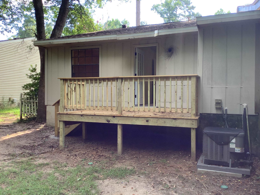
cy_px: 98
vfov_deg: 45.4
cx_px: 130
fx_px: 233
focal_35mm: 31
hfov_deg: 58.4
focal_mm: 3.3
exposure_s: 1/120
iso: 50
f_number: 2.4
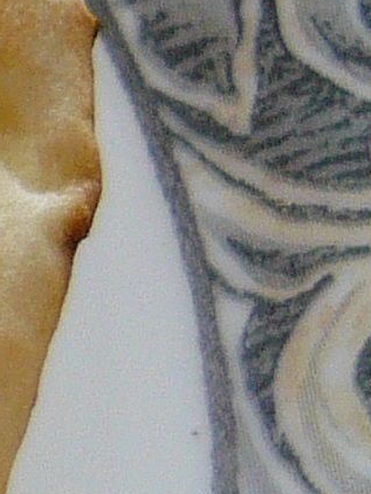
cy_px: 246
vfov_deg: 7.8
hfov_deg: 5.0
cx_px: -1312
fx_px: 3640
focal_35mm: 255
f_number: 2.8
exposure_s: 1/40
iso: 100
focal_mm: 5.5
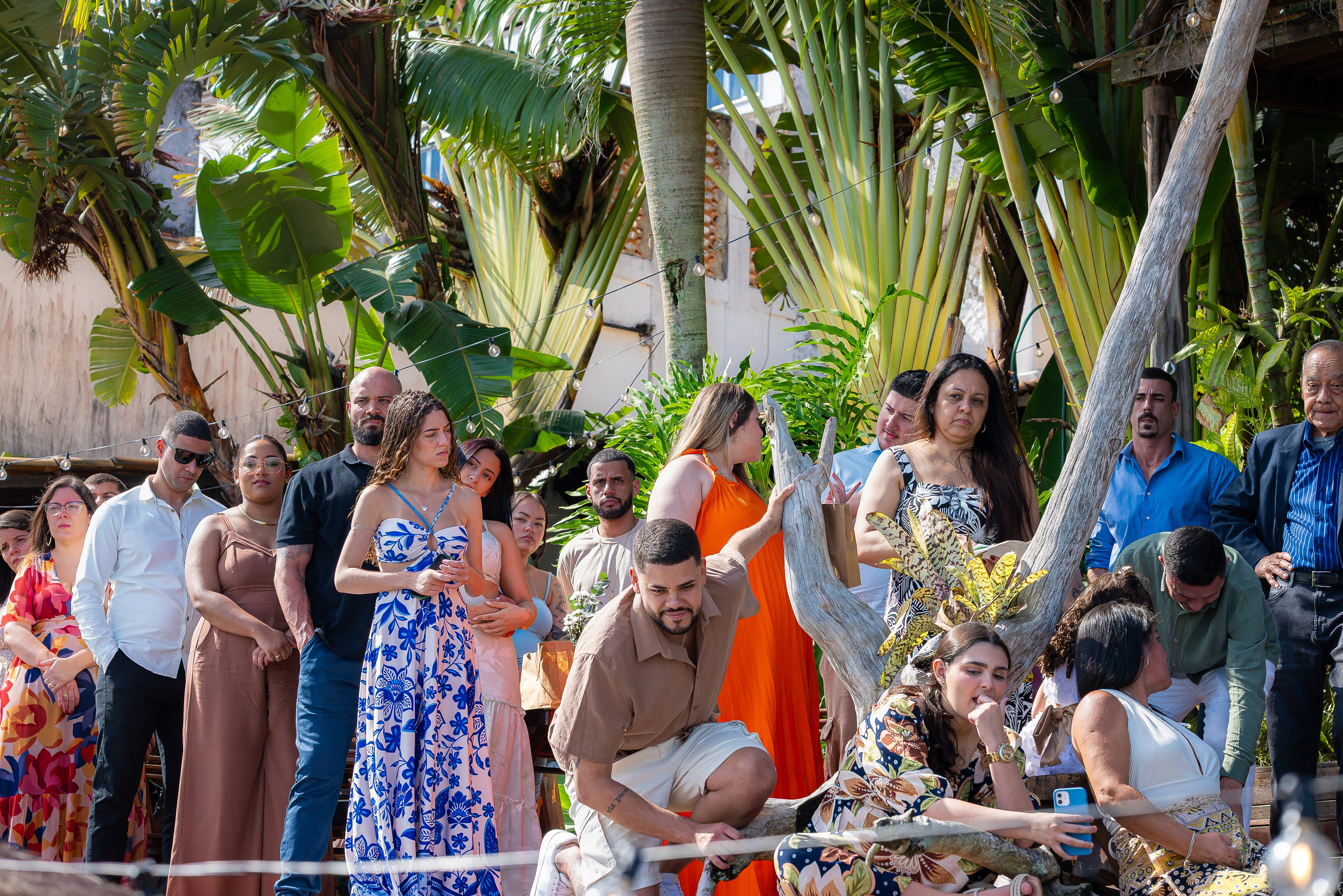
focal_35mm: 84
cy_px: 448
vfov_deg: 16.3
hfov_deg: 24.2
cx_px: 672
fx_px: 3134
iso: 160
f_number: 4
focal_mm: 56
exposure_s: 1/640
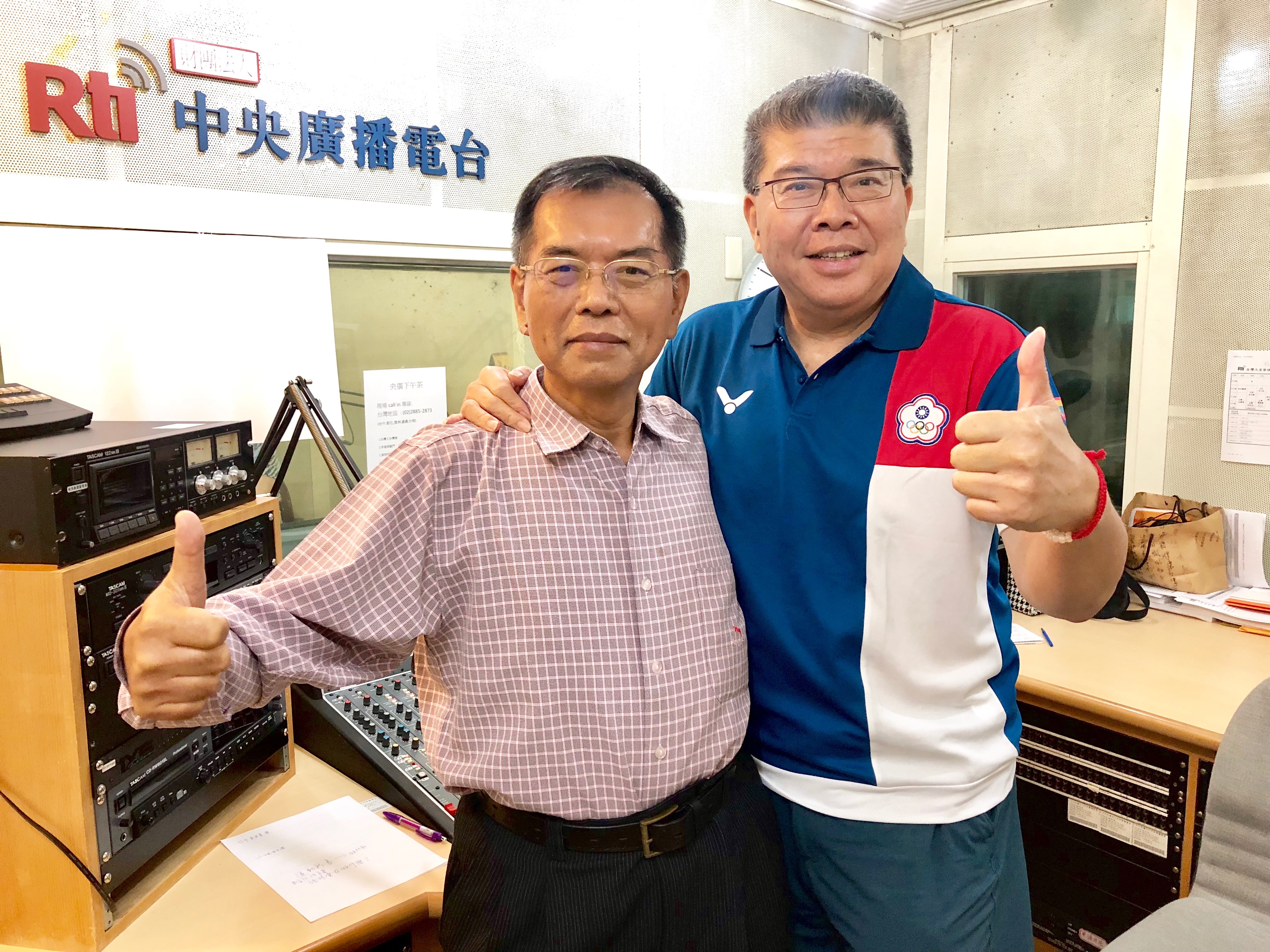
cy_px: 476
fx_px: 1027
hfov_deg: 63.4
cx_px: 635
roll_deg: +0.3
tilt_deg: -9.0
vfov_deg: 49.7
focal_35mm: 28
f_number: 1.8
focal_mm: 4
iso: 80
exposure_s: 1/15
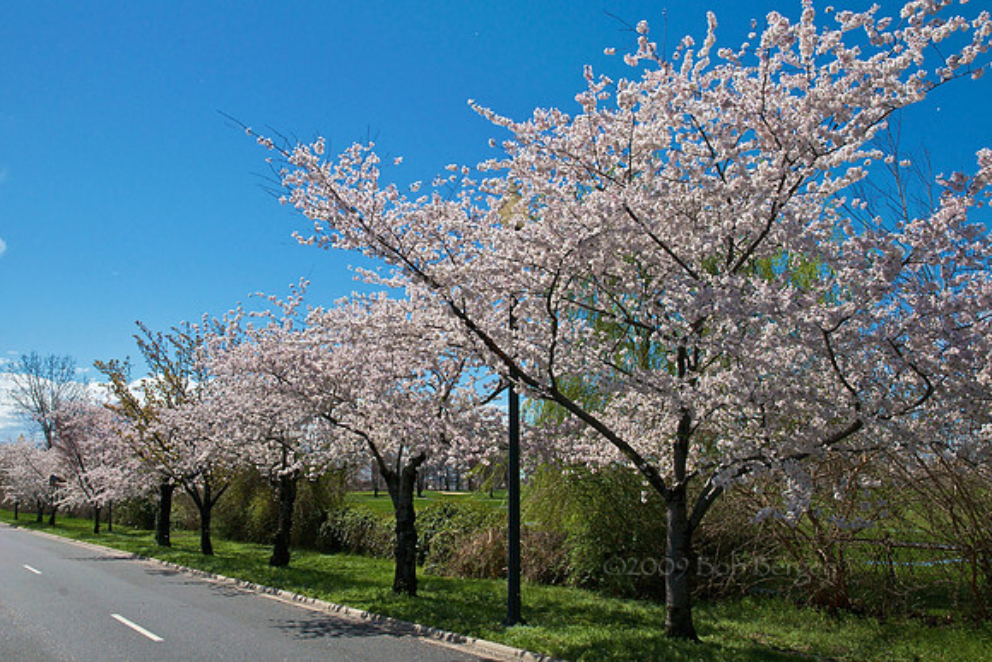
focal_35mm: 33
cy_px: 331
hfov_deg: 57.2
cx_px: 496
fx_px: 910
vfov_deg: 40.0
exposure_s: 1/750
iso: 400
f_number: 13
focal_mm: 22
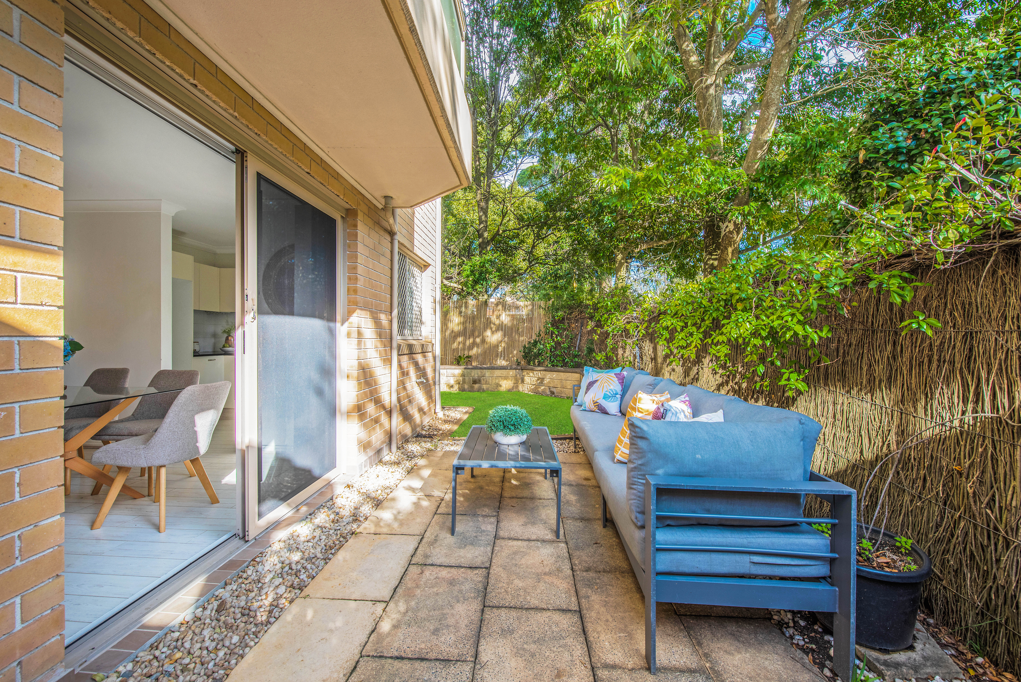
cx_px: 510
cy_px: 341
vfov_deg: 81.2
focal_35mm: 14
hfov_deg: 104.2
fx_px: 397
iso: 320
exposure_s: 1/30
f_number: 14
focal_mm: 14
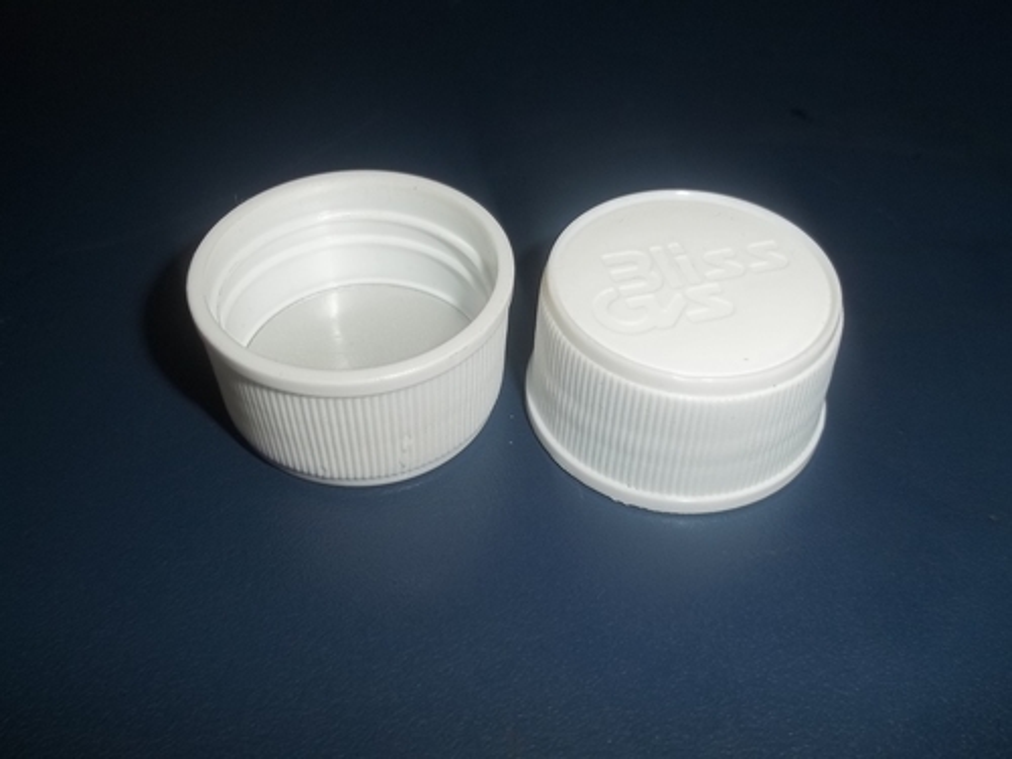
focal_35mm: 36
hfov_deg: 51.4
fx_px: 1052
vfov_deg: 39.7
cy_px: 380
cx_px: 506
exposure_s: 1/30
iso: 64
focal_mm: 6.5
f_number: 3.1
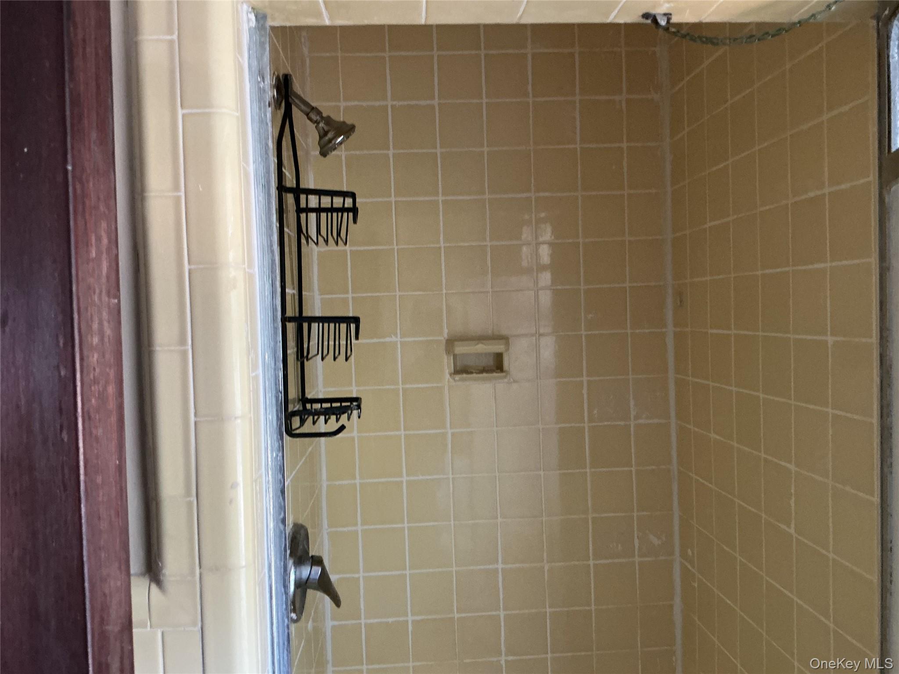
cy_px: 337
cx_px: 450
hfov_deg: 61.7
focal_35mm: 29
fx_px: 753
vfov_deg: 48.2
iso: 320
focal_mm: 3
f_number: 1.8
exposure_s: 1/30
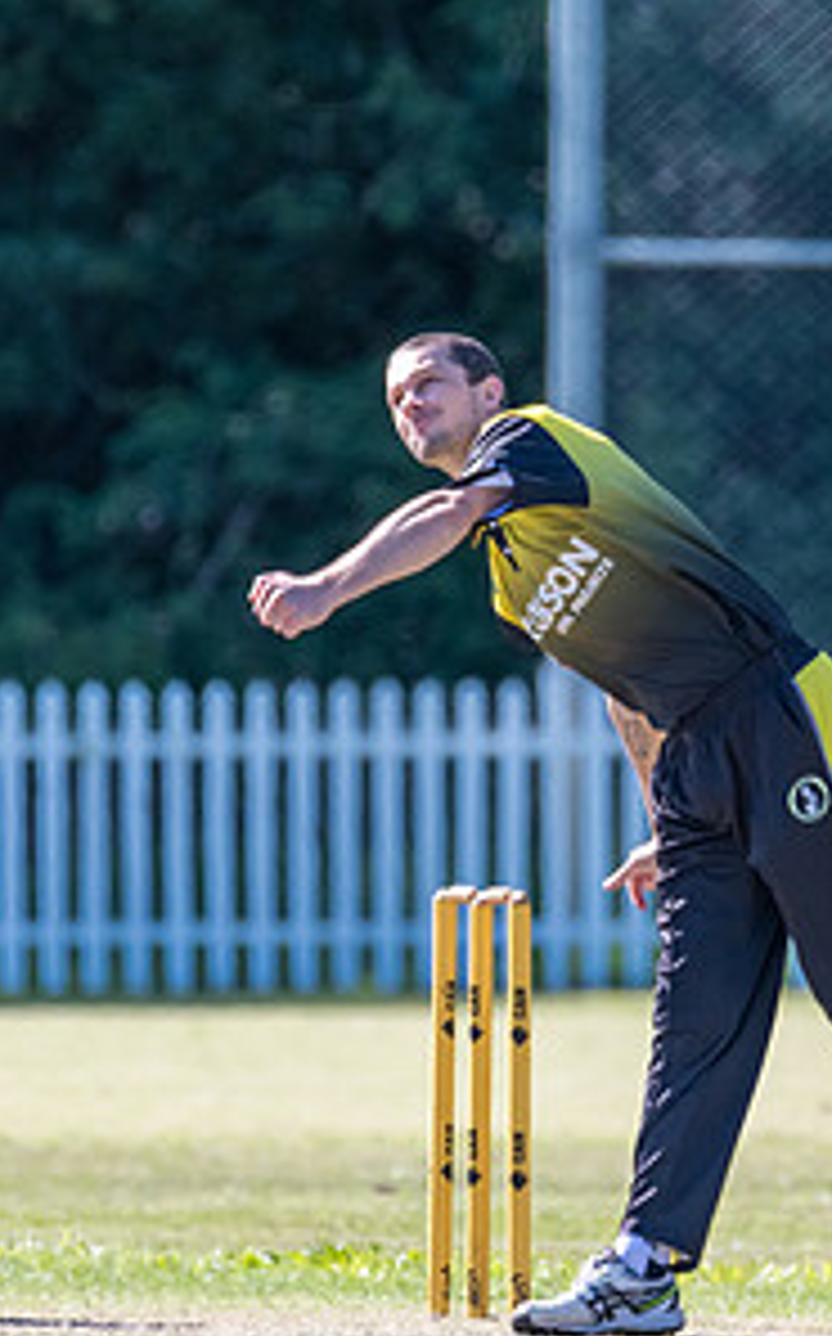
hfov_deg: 1.0
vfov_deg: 1.6
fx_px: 46623
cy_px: 674
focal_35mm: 1282
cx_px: 588
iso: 1400
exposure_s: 1/2000
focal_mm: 600
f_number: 6.3
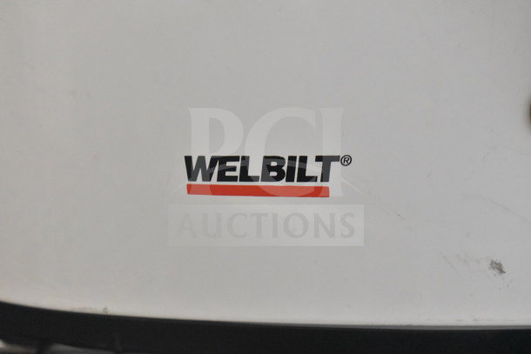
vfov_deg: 16.6
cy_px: 177
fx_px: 1217
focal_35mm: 82
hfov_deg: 24.6
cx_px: 266
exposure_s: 1/100
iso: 10000
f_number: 5.6
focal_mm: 55
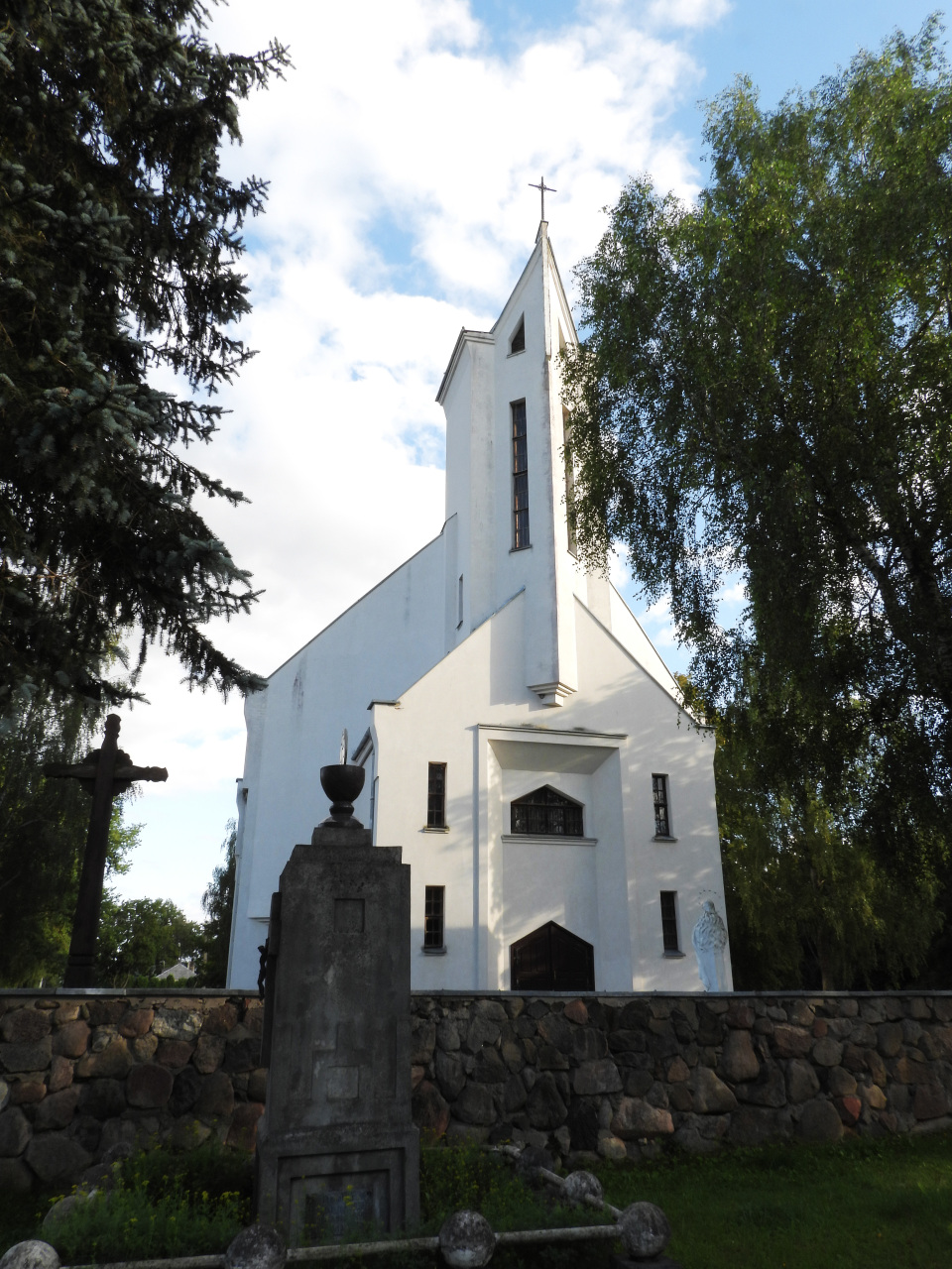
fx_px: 880
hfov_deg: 56.8
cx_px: 476
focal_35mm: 24
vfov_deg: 71.6
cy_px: 634
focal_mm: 4.3
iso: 100
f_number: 7.1
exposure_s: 1/80
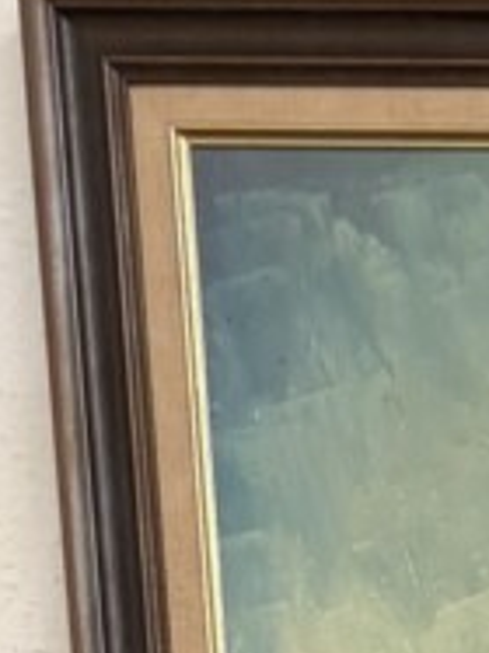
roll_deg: +0.4
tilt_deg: -11.9
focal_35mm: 154
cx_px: 1533
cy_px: 1994
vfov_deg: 9.7
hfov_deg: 8.1
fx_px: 2904
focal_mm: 6.76
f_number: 1.78
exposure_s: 1/100
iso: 200
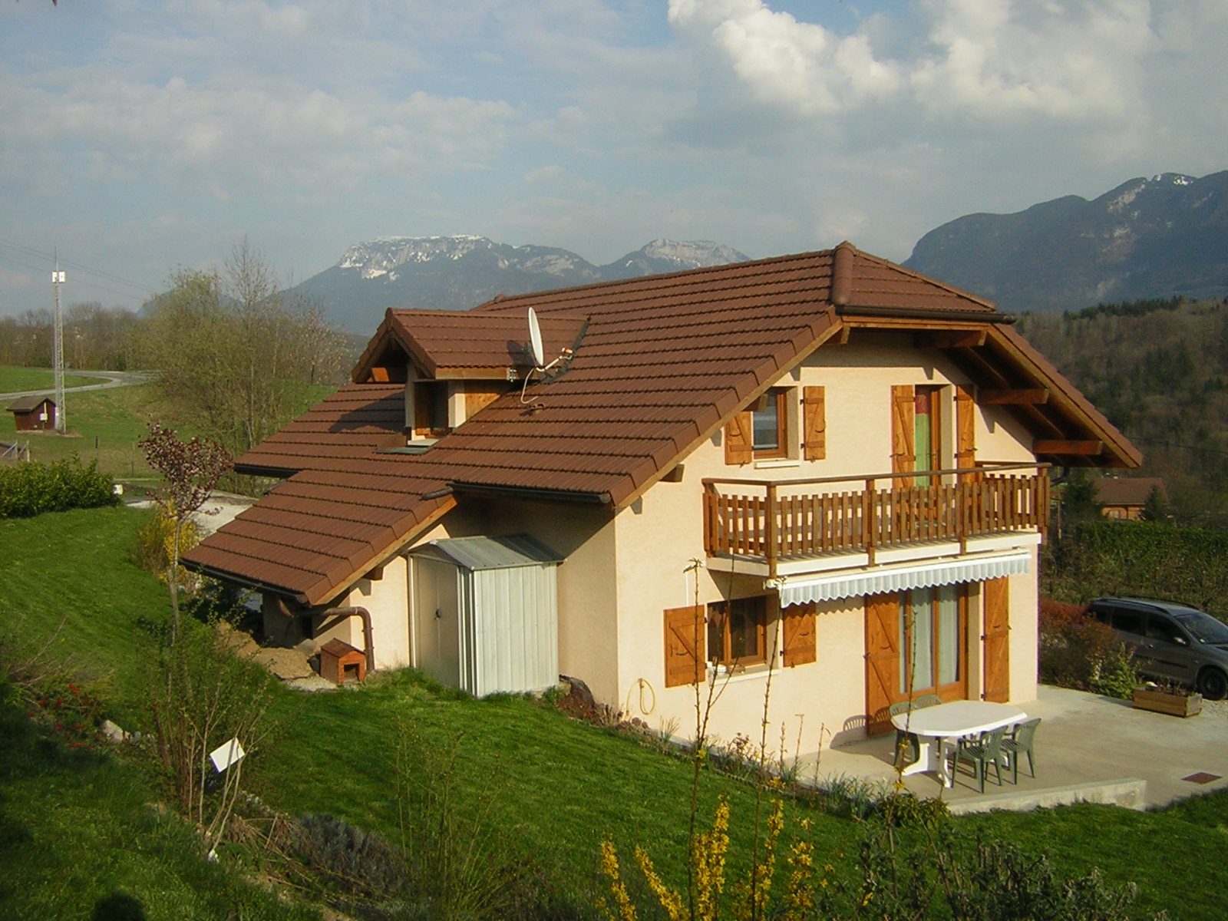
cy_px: 460
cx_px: 614
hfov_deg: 51.4
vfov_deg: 39.7
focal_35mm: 36
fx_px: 1277
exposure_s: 1/372
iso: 50
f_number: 5.2
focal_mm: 4.7
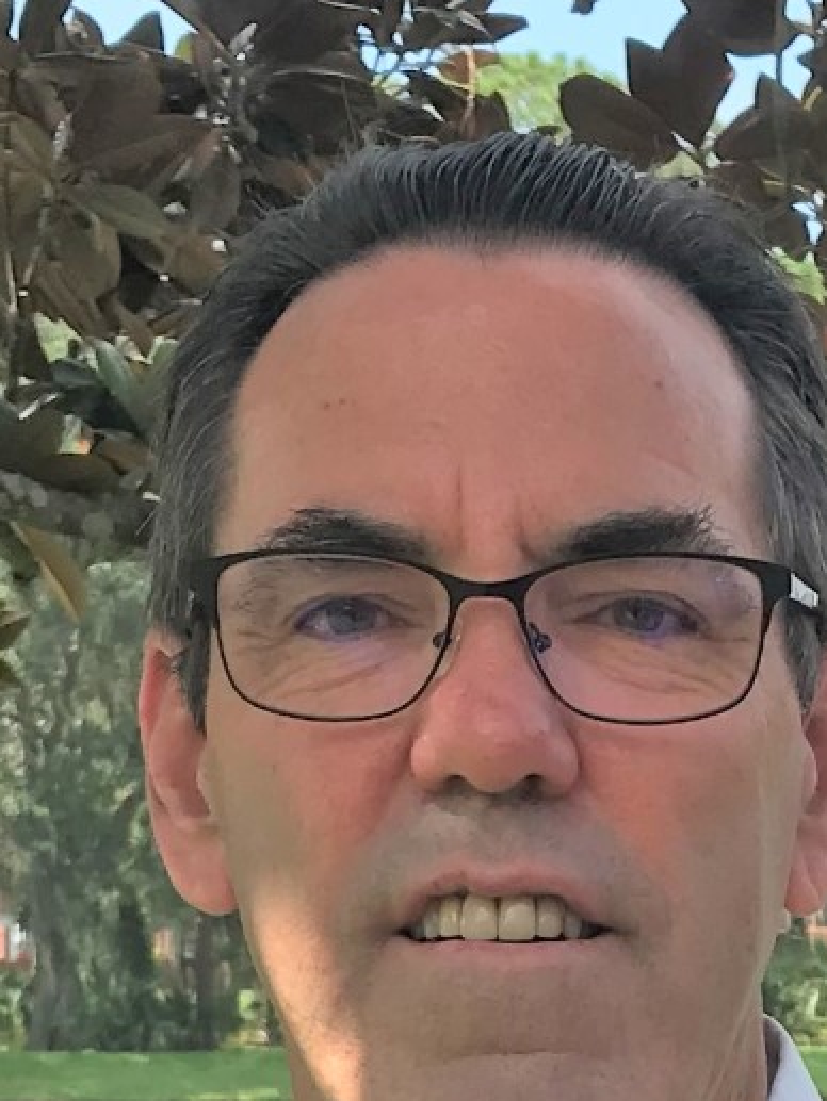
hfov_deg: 18.9
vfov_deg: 22.0
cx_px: 486
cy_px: 1497
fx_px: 2484
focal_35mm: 78
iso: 20
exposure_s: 1/818
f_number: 1.8
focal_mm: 3.99
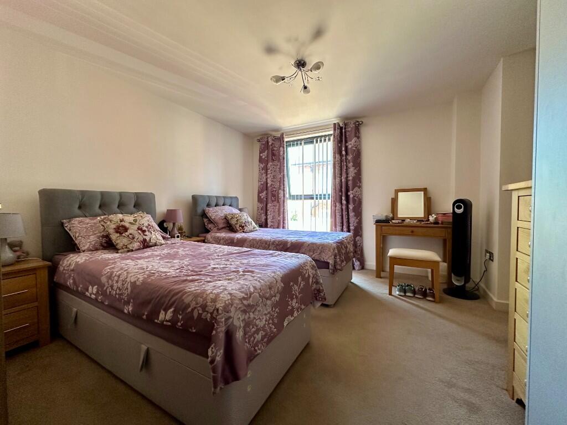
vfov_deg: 85.7
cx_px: 284
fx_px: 229
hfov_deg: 102.1
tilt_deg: -1.1
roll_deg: +0.3
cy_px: 212
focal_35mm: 14
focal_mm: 2.22
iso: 250
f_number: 2.2
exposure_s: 1/99
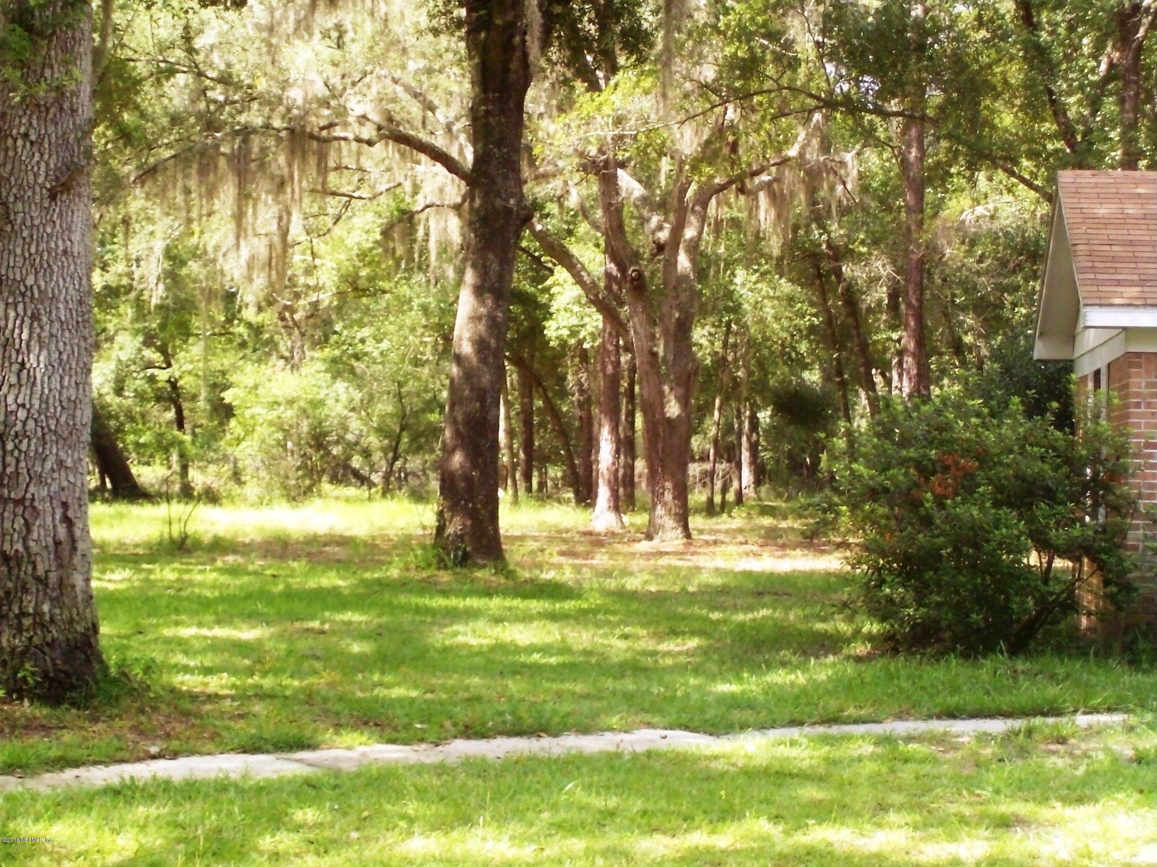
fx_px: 2907
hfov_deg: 22.5
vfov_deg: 17.0
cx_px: 578
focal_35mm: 87
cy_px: 434
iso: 160
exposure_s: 1/146
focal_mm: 14.3
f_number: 4.3
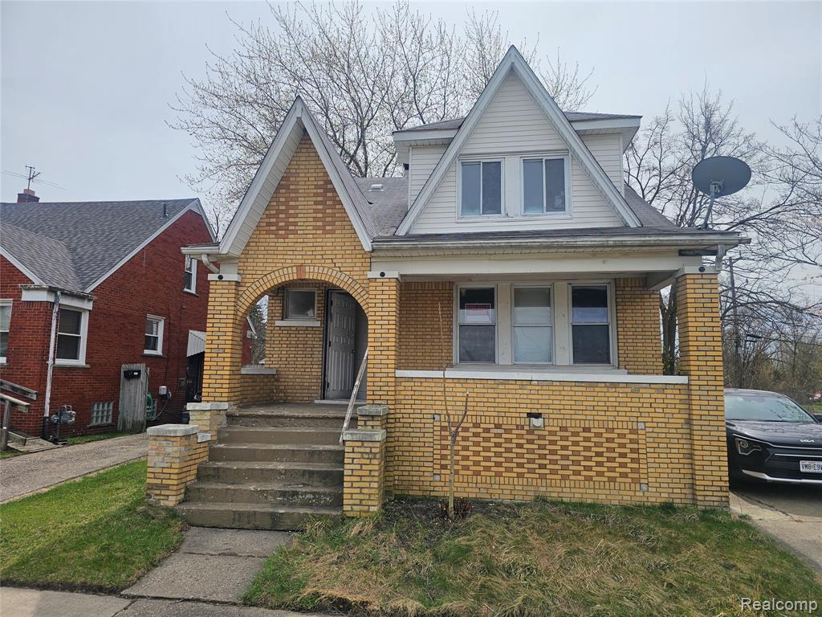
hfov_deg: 73.9
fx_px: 546
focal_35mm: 23
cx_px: 411
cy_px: 308
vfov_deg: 58.9
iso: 10
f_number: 1.7
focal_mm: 6.3
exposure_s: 1/1189
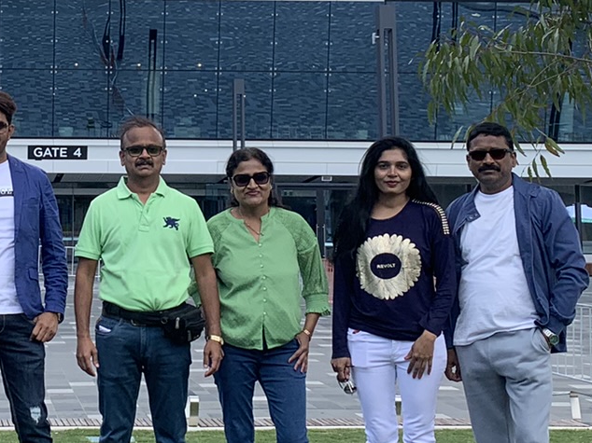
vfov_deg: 17.3
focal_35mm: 84
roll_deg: +2.4
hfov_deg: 22.7
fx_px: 1436
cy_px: 59
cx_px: 51
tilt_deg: +3.1
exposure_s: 1/981
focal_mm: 4.25
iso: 25
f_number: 1.8
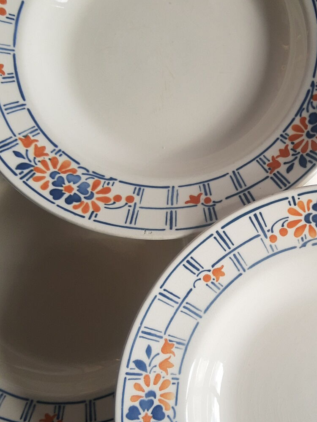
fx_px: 635
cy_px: 249
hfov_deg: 27.4
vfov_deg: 36.7
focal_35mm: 52
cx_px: 263
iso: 40
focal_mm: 3.95
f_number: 1.8
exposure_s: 1/293
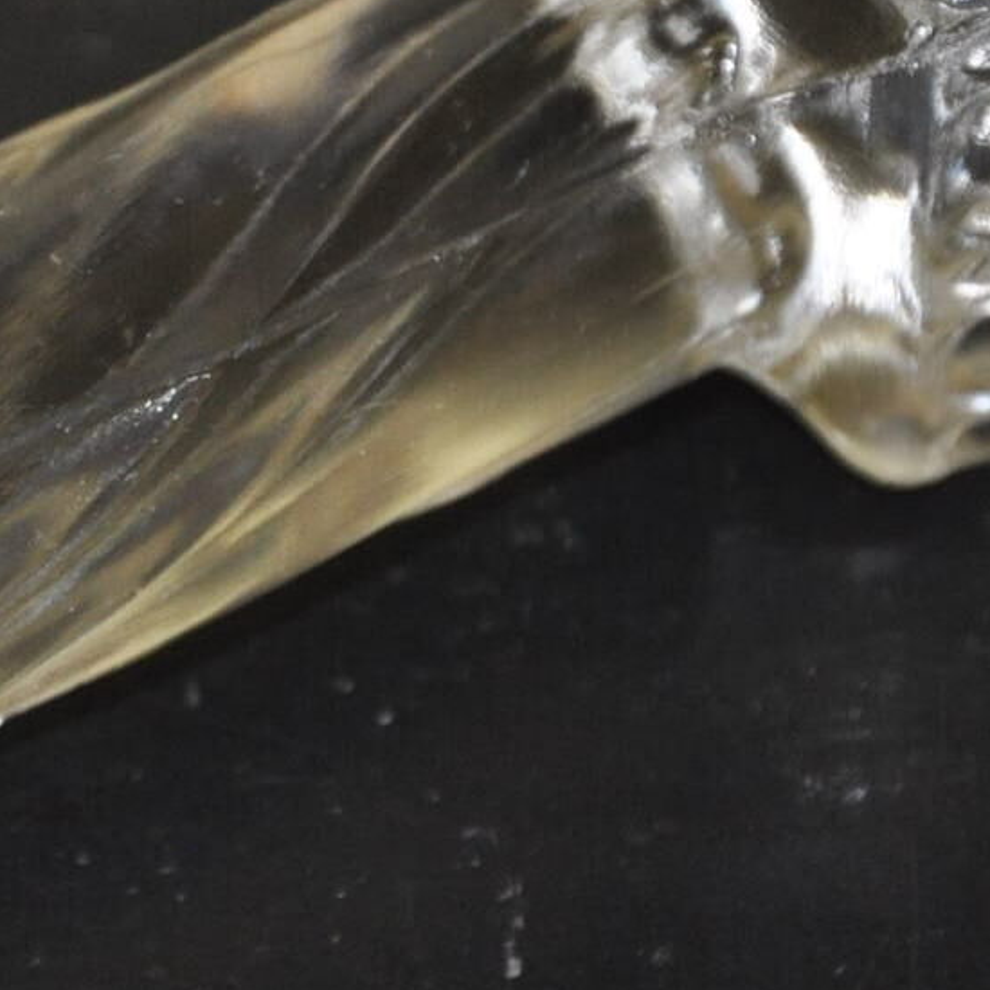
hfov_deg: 3.7
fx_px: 15126
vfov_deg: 3.7
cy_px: 394
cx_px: 112
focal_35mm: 467
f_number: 5.6
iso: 800
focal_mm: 105
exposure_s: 1/60
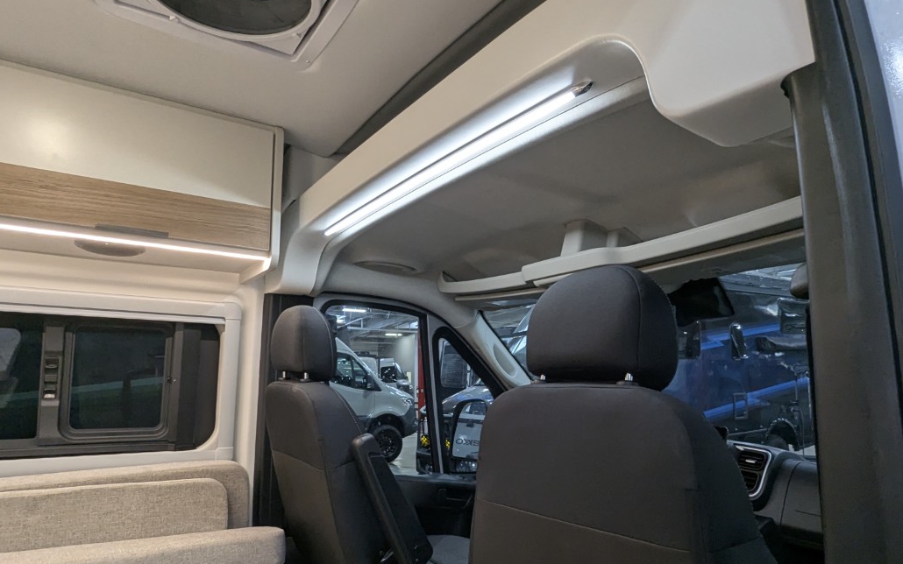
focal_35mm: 23
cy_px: 339
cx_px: 468
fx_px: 566
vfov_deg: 52.6
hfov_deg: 77.1
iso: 162
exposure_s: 1/104
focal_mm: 2.35
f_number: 2.2
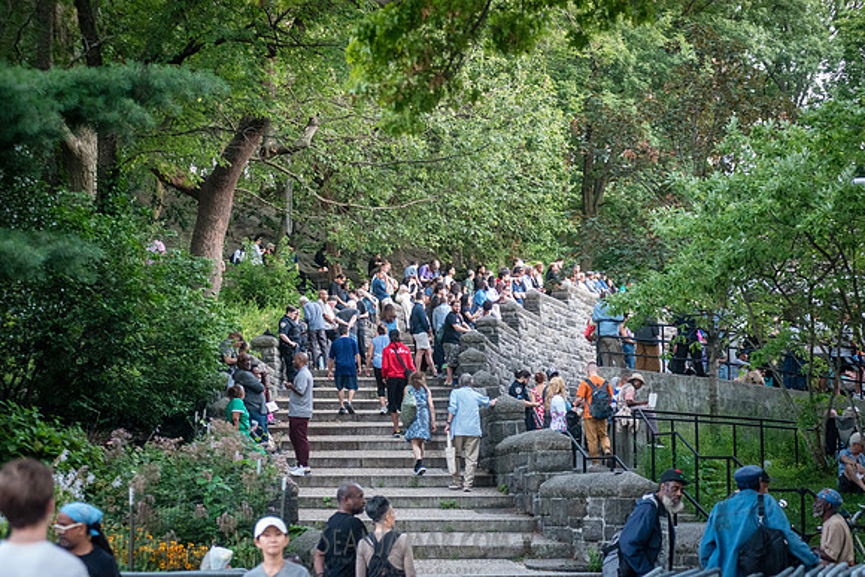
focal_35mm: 80
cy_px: 288
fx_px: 1924
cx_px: 432
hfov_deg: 25.3
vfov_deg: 17.1
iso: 4000
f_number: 3.5
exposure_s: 1/160
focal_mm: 80
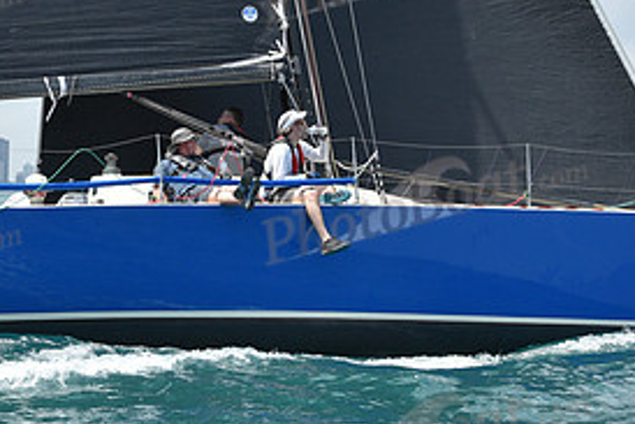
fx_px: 2612
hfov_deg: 13.8
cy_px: 117
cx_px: 144
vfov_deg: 9.3
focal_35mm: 148
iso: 250
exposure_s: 1/1250
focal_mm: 70
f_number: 6.3
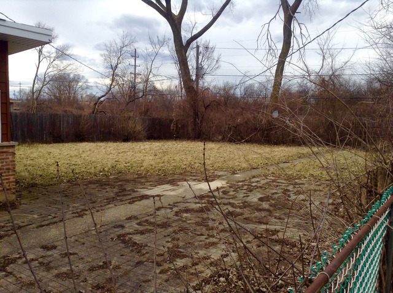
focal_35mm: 33
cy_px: 146
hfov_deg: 55.4
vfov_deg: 42.8
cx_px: 196
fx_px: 374
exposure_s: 1/508
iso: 25
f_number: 2.4
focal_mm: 3.3
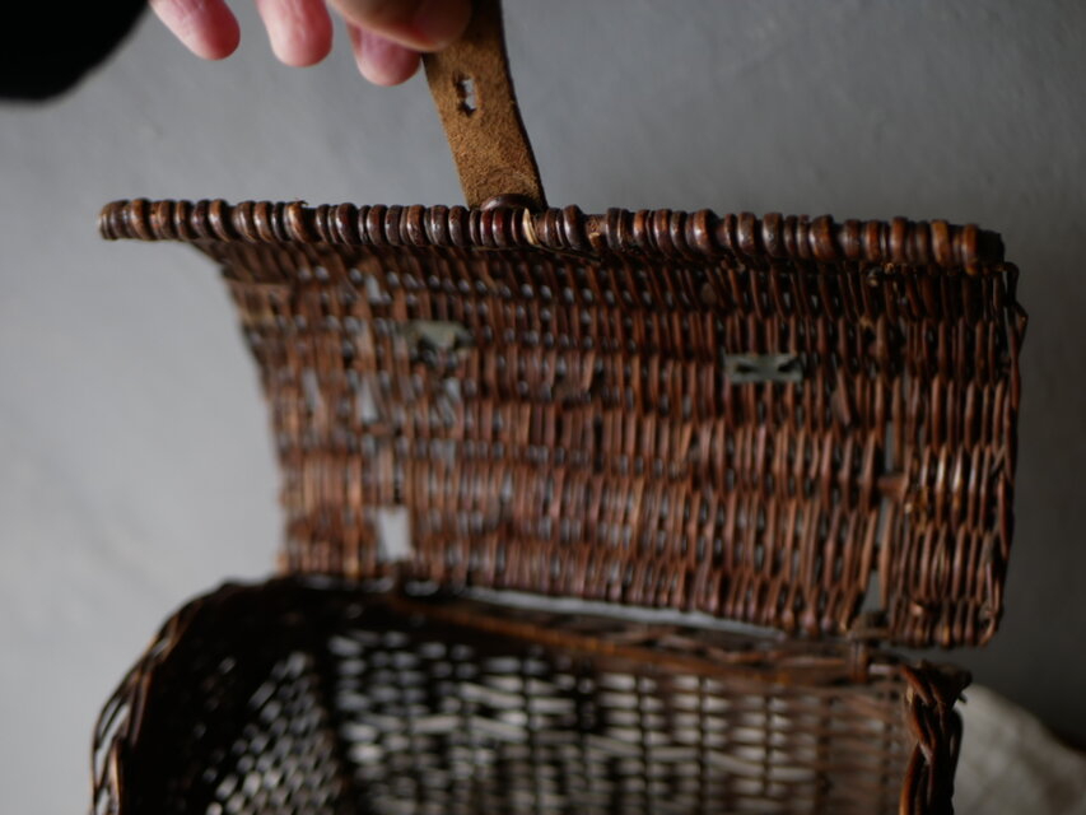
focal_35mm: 50
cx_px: 543
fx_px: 1569
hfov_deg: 38.2
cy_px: 408
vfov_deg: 29.1
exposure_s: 1/125
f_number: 2
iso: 200
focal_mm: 25
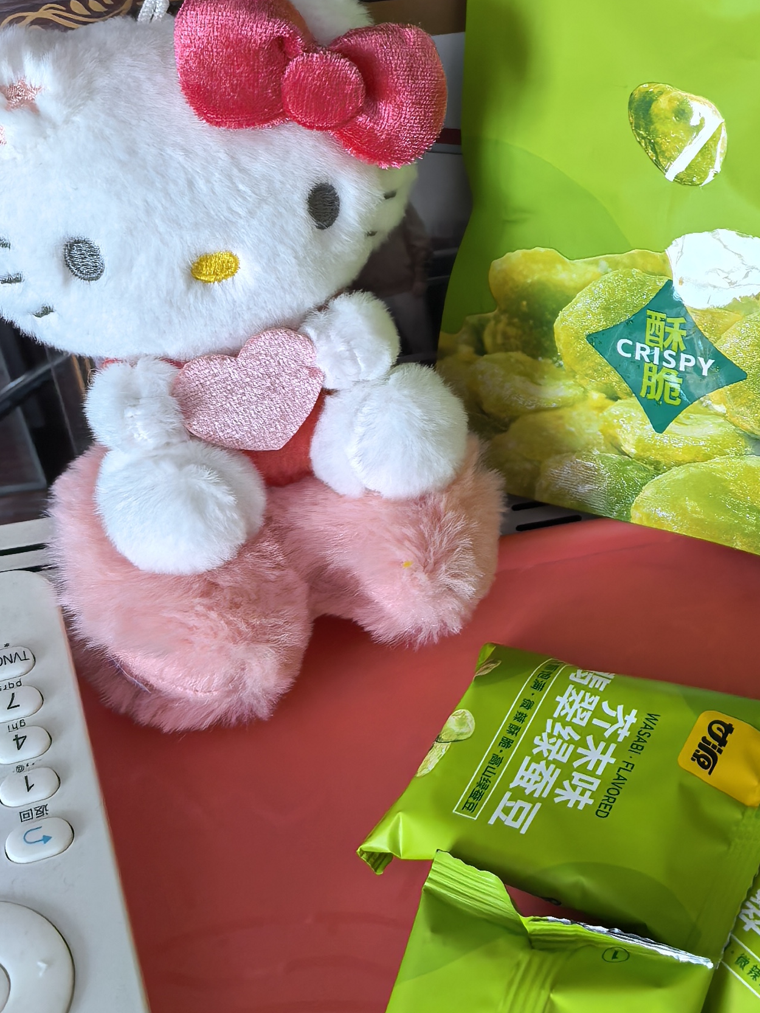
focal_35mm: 59
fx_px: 1727
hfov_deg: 23.2
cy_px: 351
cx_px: 849
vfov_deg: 32.5
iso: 320
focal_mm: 8.5
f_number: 1.6
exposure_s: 1/33.2
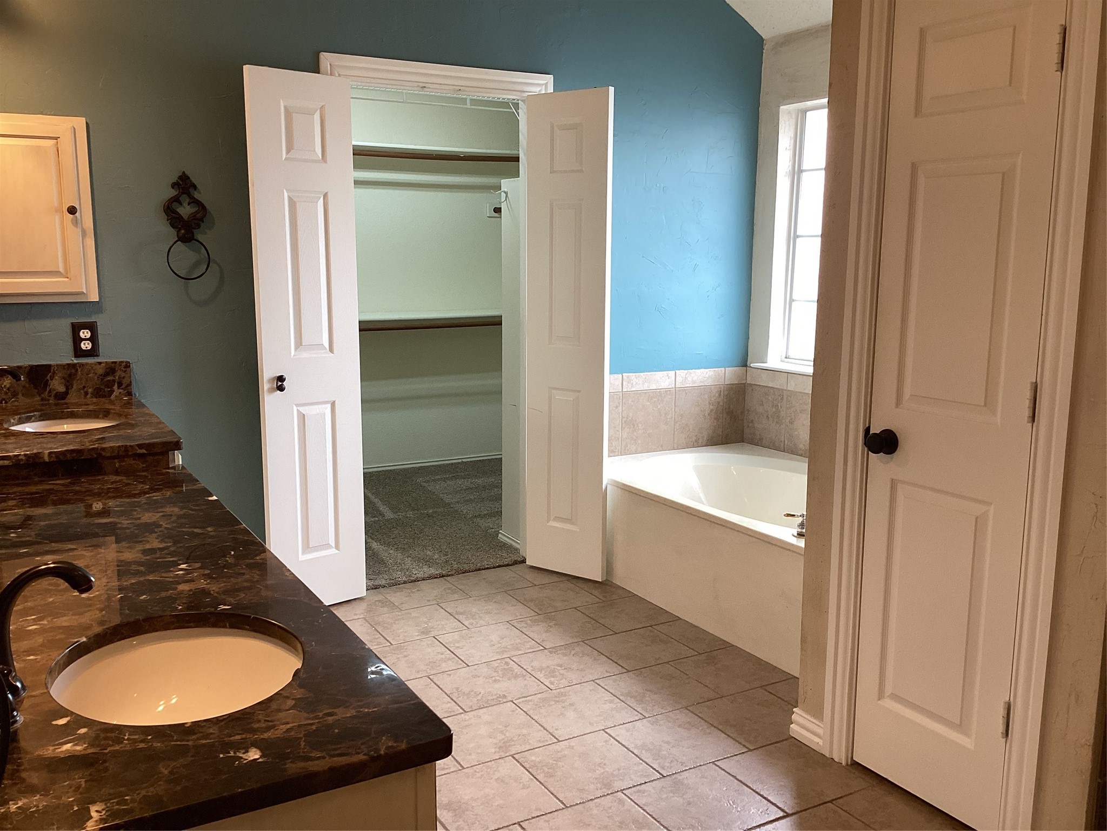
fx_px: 991
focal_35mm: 31
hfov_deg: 58.4
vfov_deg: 45.4
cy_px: 416
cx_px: 554
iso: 64
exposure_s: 1/50
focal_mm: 3.3
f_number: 2.4
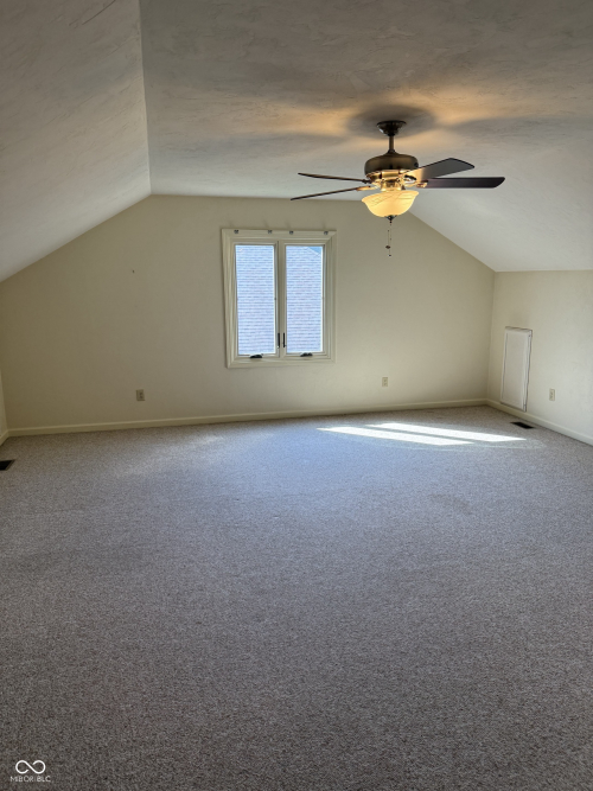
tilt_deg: -11.1
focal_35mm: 24
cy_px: 396
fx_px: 548
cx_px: 296
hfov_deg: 56.8
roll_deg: -2.4
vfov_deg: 71.6
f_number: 1.78
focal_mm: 6.76
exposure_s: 1/233
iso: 200
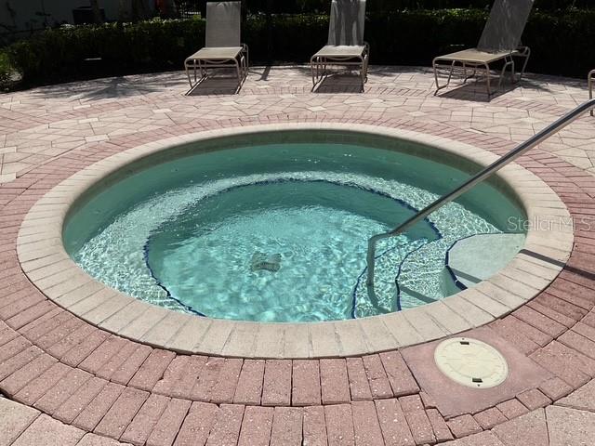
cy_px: 223
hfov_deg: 61.7
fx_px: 498
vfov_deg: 48.2
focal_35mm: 29
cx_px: 298
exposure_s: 1/5263
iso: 16
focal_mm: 3
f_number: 1.8
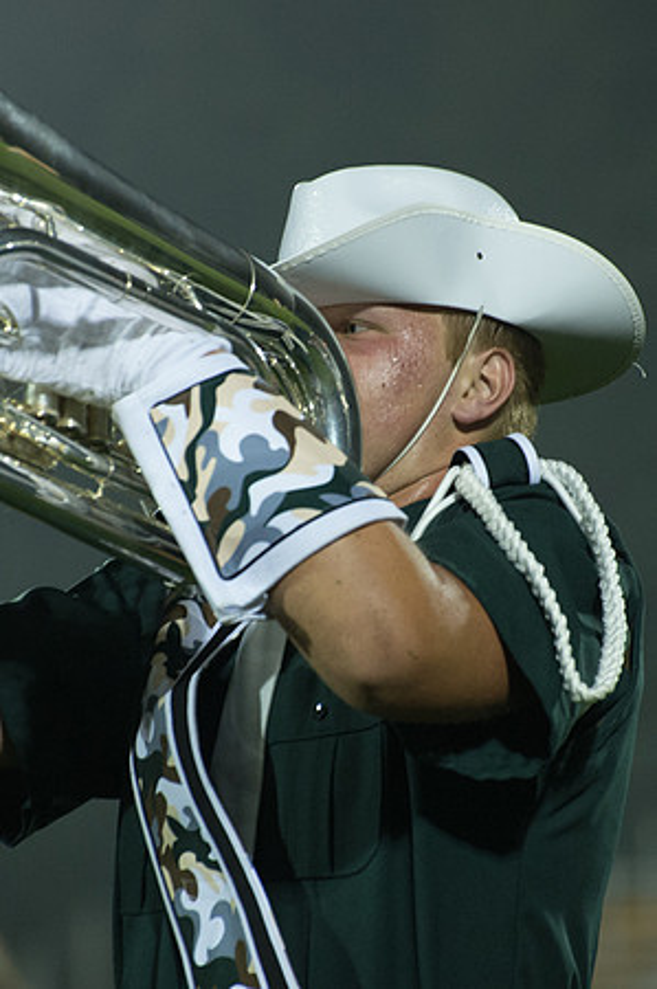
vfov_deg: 5.5
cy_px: 407
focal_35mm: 374
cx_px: 436
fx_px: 10262
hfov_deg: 3.7
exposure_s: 1/160
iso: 4000
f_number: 5.3
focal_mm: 210
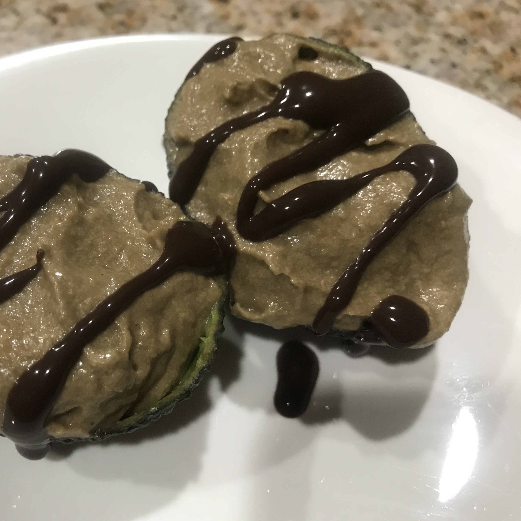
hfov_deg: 47.5
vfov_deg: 48.5
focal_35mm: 34
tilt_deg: -56.6
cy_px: 260
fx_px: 579
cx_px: 166
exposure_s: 1/15
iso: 50
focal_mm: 3.99
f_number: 1.8
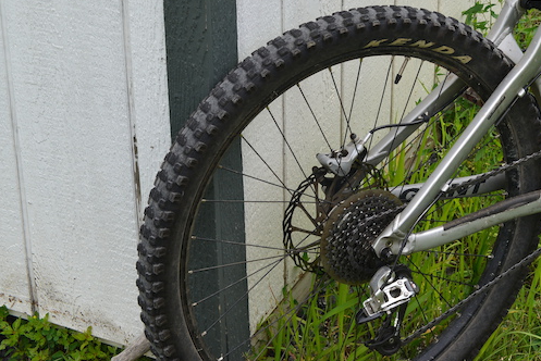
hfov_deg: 19.2
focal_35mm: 103
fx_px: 1549
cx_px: 555
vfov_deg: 13.1
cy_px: -1
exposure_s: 1/250
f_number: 10
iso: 280
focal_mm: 50
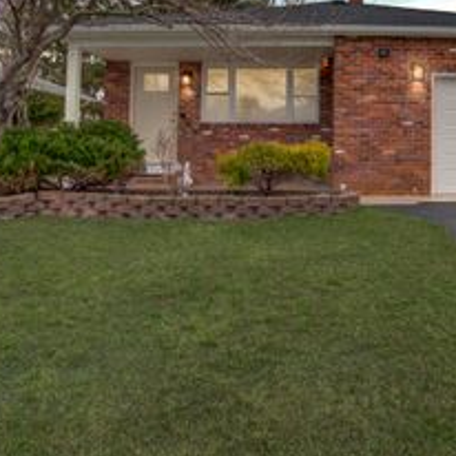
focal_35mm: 33
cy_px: 99
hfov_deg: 47.8
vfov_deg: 47.3
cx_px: 343
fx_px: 492
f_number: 8
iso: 200
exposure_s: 1/200
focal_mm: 16
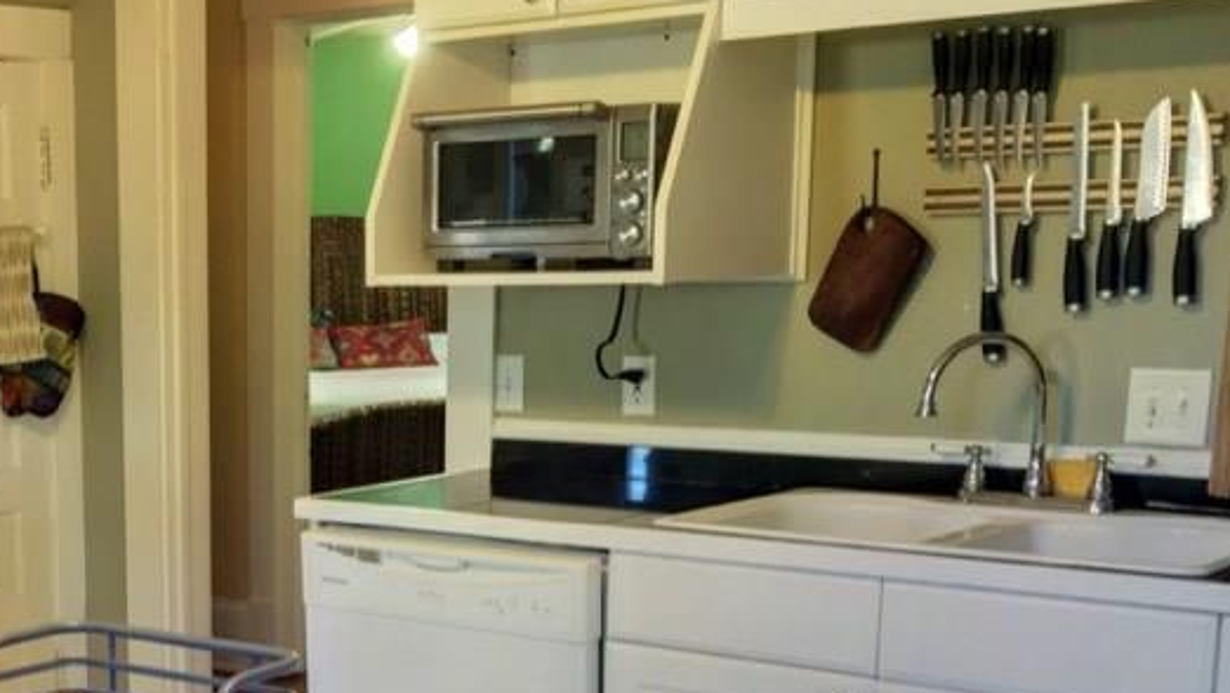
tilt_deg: -11.4
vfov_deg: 19.0
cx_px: 115
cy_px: 669
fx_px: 2023
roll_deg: +1.6
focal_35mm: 62
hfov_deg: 32.1
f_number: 2.2
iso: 80
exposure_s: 1/30
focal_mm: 4.15
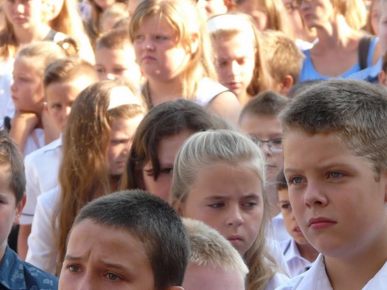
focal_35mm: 289
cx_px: 278
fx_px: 3231
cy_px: 177
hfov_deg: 6.8
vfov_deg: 5.1
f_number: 4
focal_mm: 28.8
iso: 100
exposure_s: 1/160
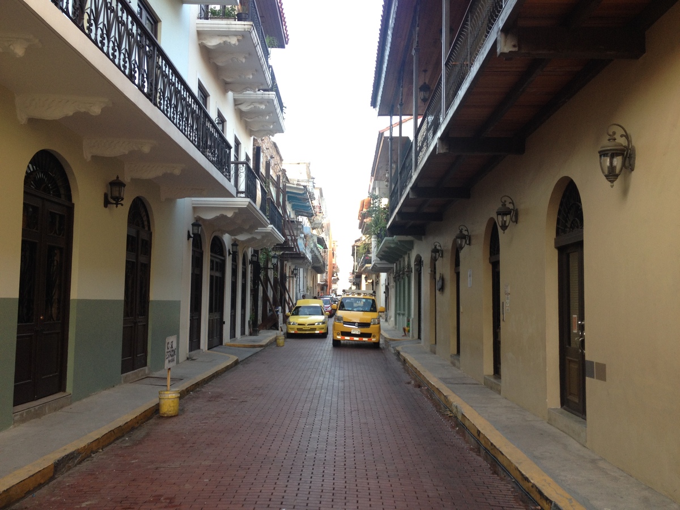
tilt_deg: +1.7
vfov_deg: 40.7
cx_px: 340
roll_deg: -1.0
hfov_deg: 52.6
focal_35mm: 35
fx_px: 688
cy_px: 255
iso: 50
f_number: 2.4
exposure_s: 1/60
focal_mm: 4.28
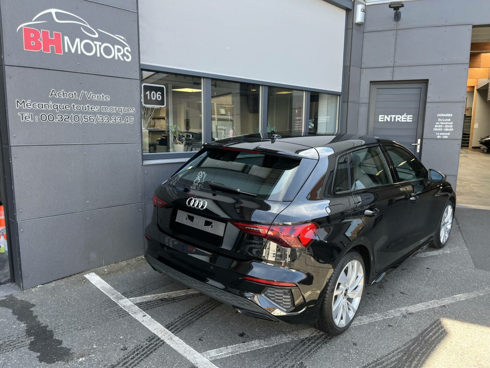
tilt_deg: -9.6
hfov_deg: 67.3
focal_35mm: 26
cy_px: 184
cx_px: 245
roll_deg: -0.9
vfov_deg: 53.1
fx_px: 368
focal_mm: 5.1
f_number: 1.6
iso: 32
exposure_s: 1/139
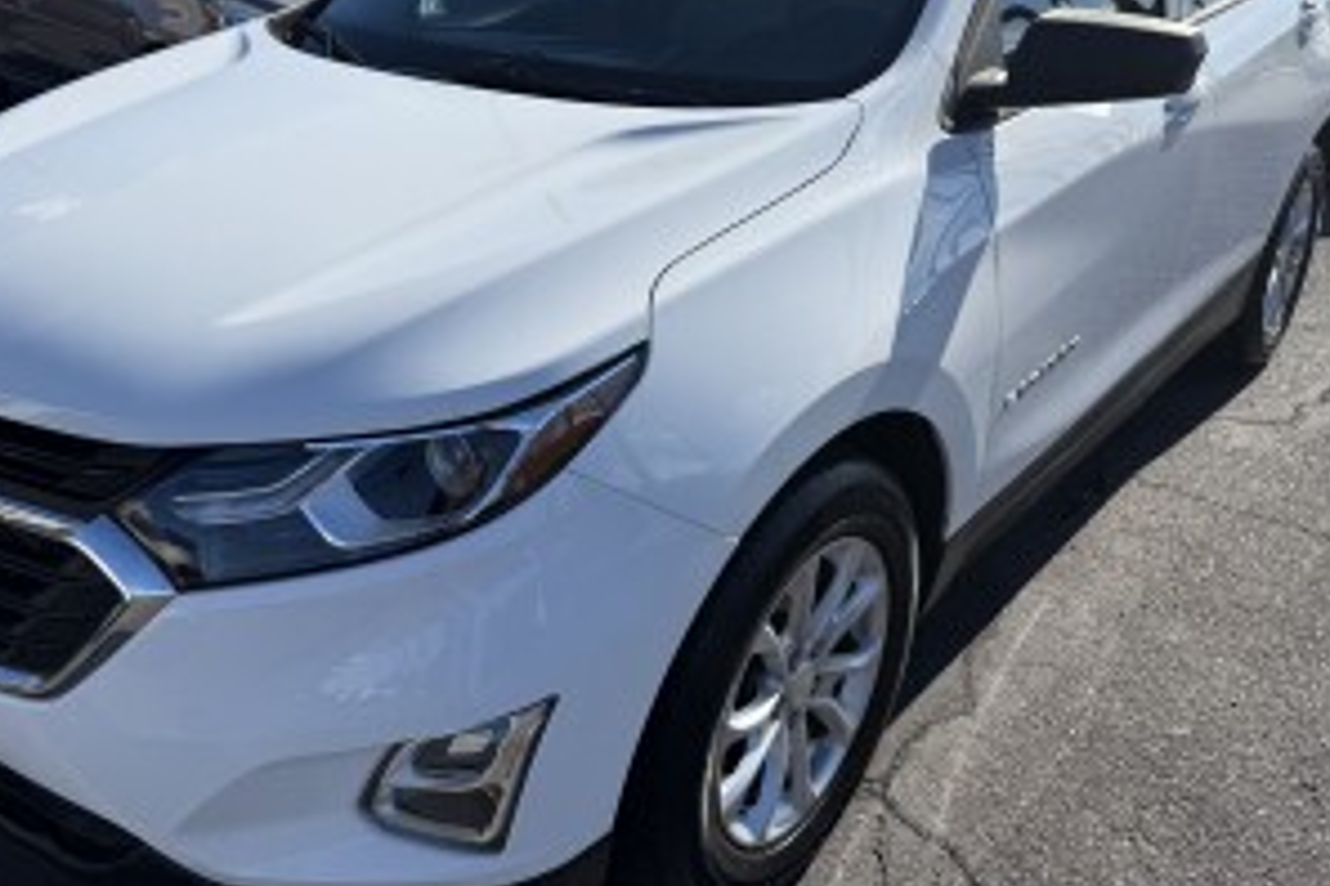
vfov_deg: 42.1
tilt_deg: -19.7
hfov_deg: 60.1
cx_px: 584
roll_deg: -0.3
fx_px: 1145
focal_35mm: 31
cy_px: 342
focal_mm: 6.76
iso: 80
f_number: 1.78
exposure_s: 1/5319
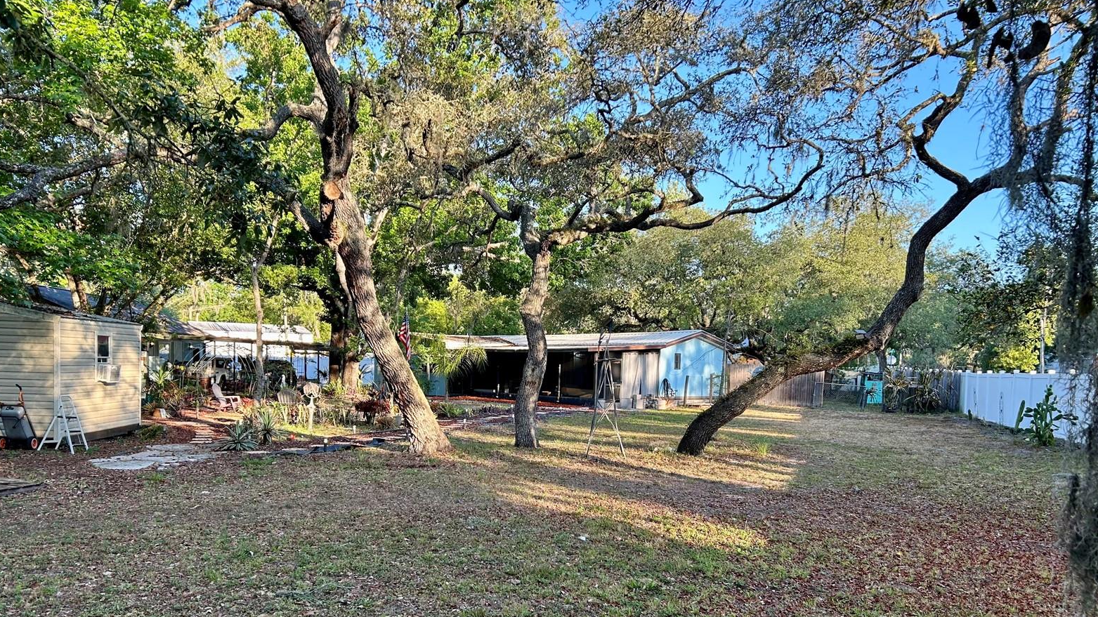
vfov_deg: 39.8
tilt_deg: -4.0
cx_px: 553
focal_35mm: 29
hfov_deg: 66.1
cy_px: 400
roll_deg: -1.3
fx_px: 844
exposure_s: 1/346
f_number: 1.5
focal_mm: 5.7
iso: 50
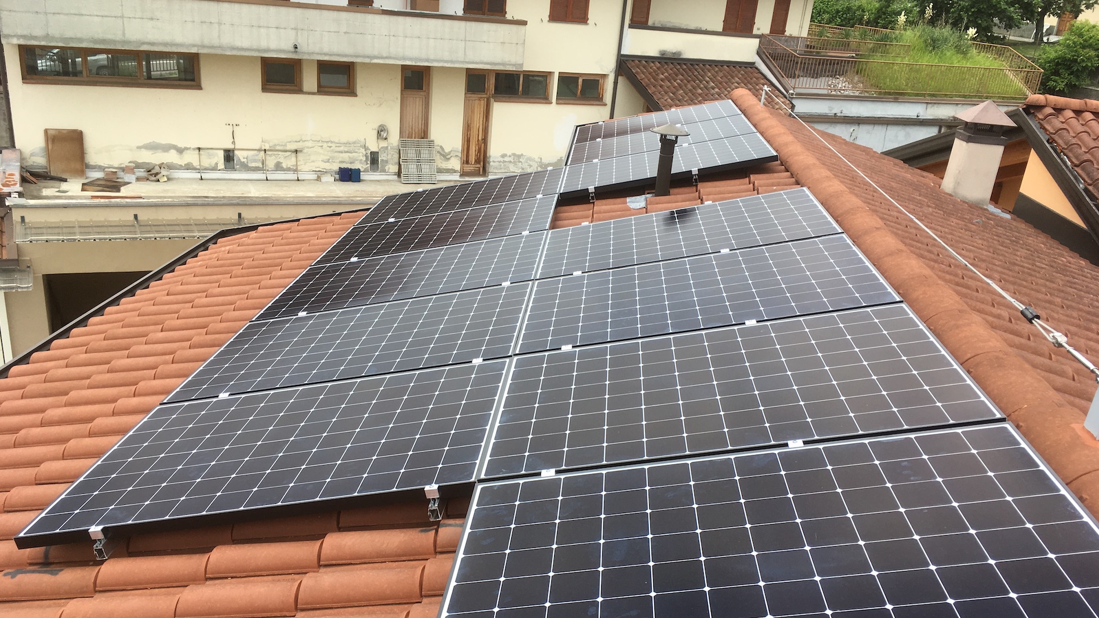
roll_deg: -8.3
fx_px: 932
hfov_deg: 61.0
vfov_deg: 36.5
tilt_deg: -22.3
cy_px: 380
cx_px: 553
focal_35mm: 32
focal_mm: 4.15
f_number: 2.2
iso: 25
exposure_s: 1/646
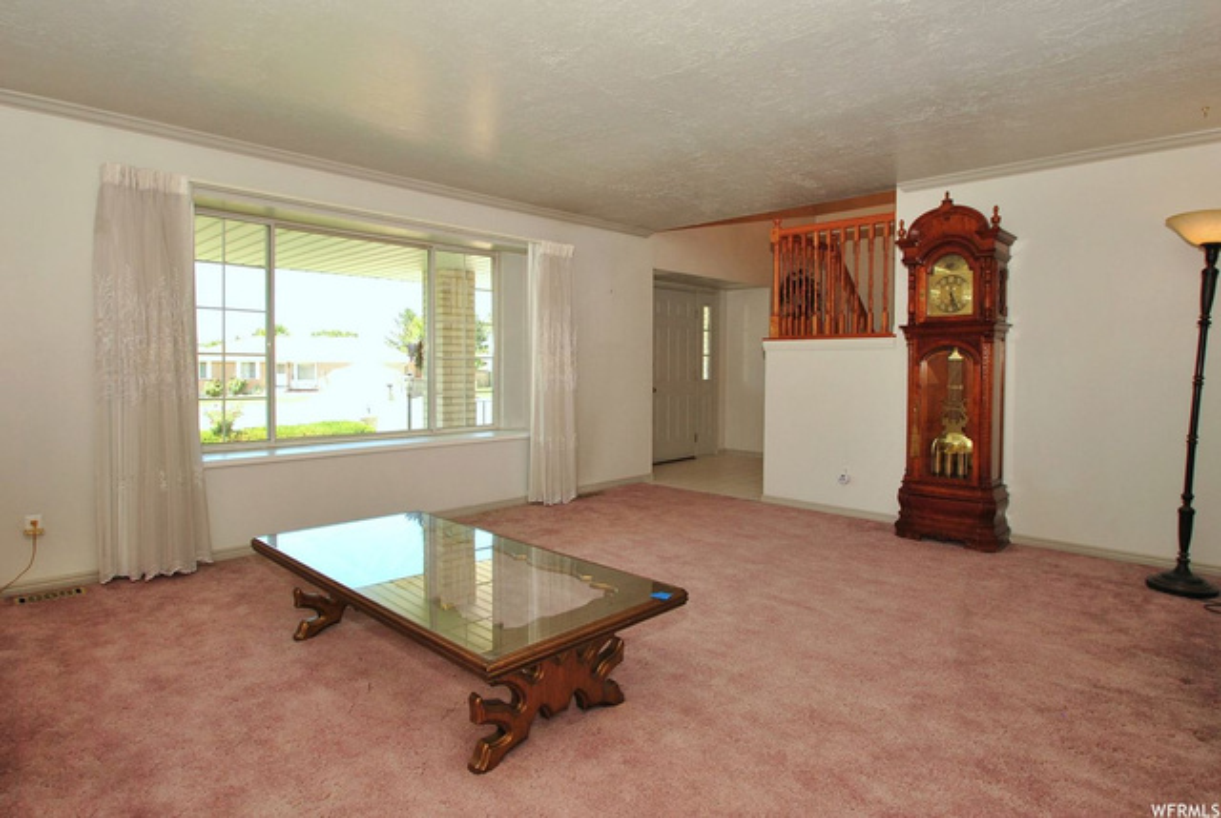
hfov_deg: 89.9
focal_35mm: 18
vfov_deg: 67.6
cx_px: 610
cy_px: 409
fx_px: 611
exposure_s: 1/160
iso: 200
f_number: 5
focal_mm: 12
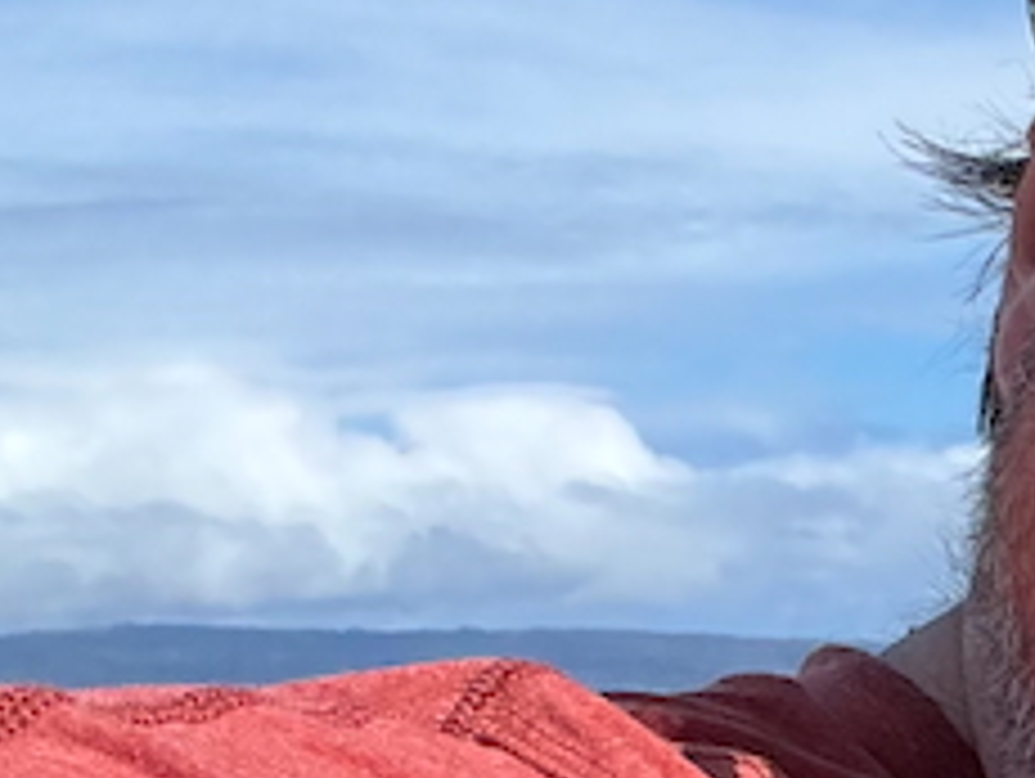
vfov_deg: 11.4
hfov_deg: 12.8
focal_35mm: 128
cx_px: 2282
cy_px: 850
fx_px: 3831
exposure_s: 1/1172
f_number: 1.9
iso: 25
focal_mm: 2.69
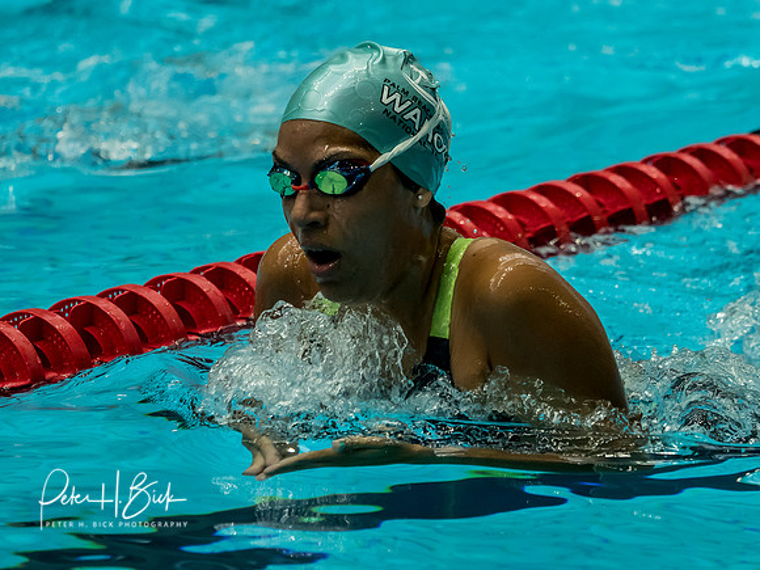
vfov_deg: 6.9
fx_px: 4738
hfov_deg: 9.2
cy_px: 248
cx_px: 374
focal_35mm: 216
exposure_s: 1/1000
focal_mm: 82
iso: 2500
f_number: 2.8
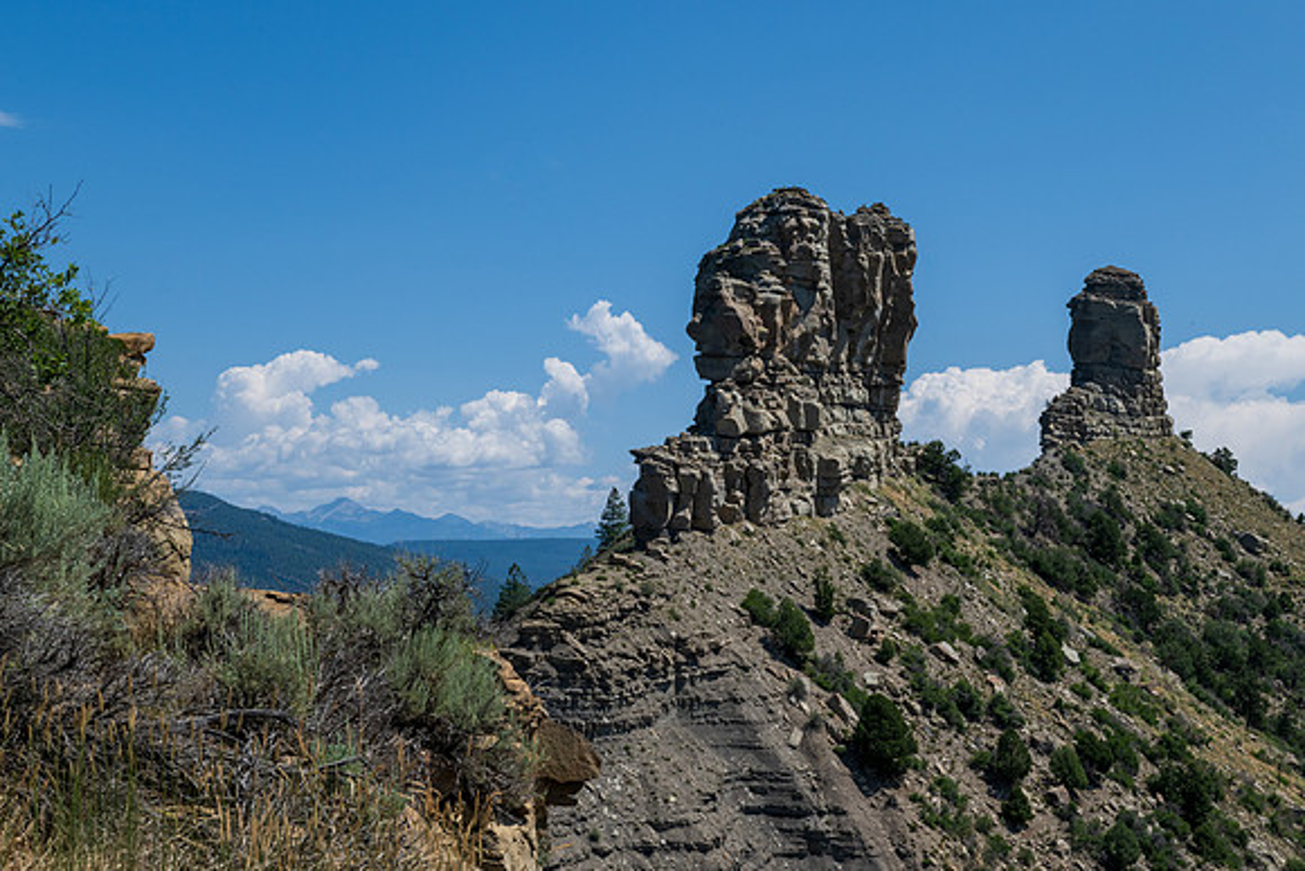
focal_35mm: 62
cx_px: 652
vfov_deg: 21.9
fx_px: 2248
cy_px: 436
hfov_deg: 32.4
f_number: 14
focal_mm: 62
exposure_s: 1/500
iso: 320
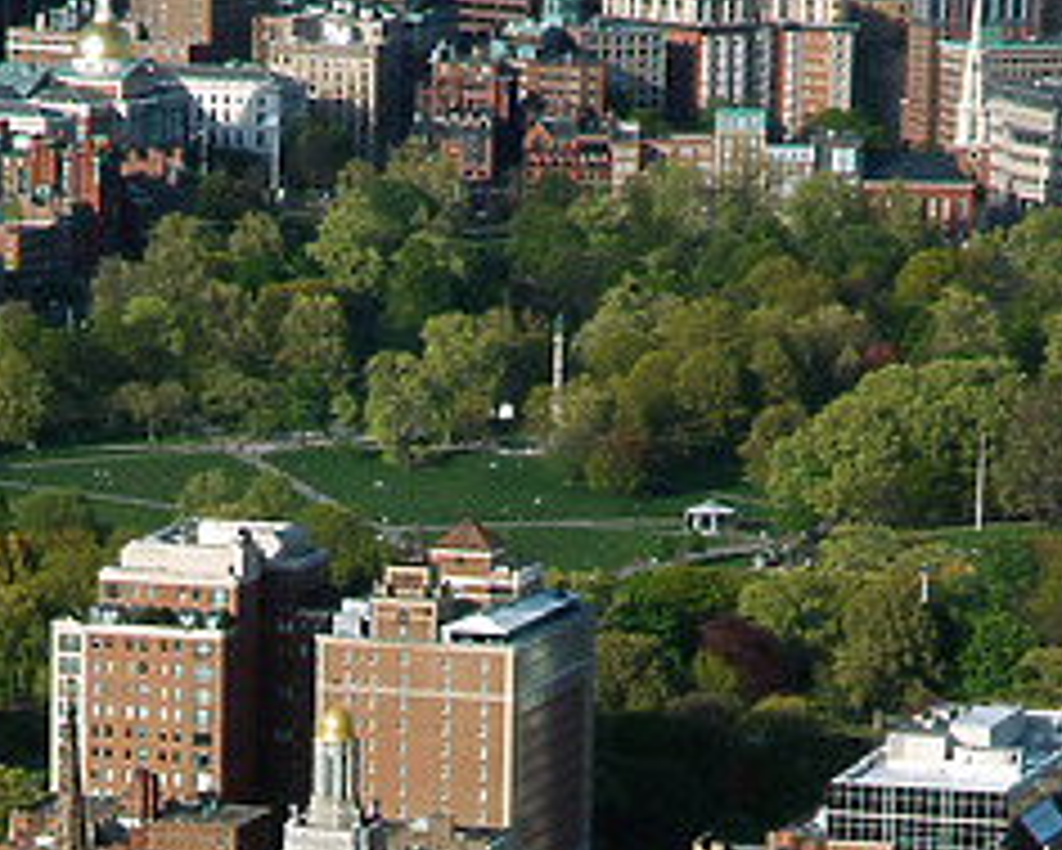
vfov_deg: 6.1
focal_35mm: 250
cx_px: 308
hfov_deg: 7.7
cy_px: 1196
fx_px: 7861
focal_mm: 70
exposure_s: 1/200
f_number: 10
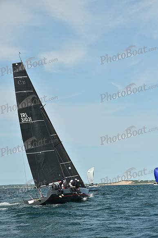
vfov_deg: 21.5
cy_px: 119
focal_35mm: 95
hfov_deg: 14.4
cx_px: 79
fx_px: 625
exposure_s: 1/1600
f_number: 7.1
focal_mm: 95
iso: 320
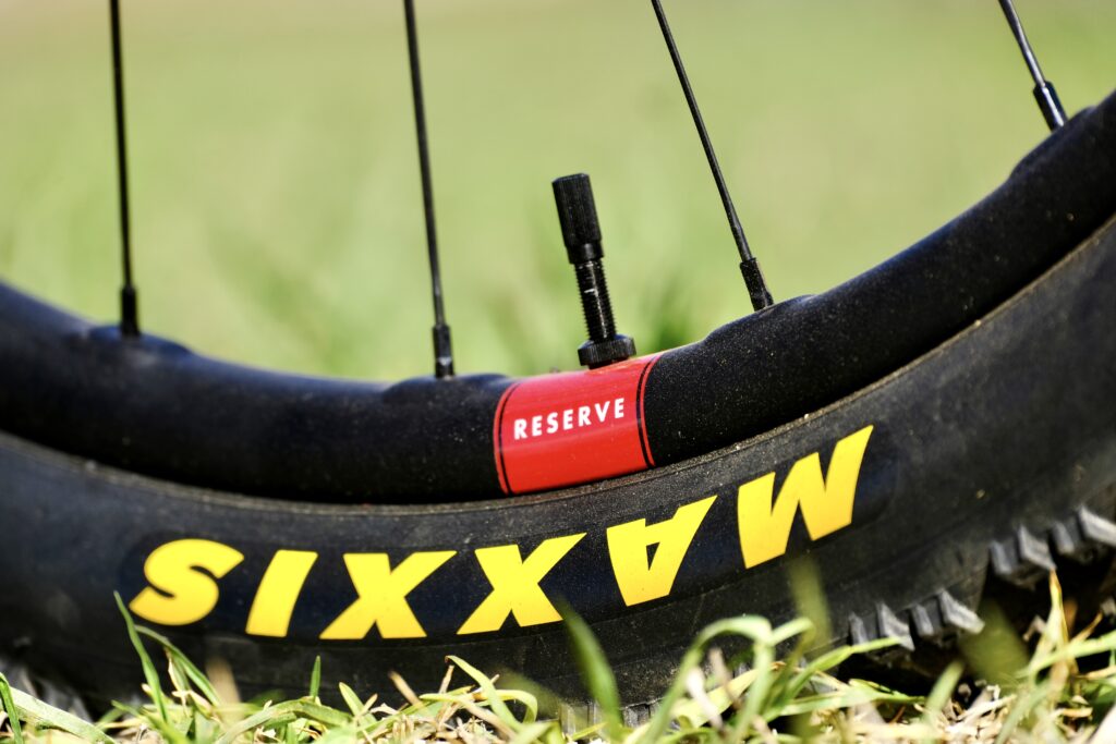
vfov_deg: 3.8
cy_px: 372
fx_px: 11161
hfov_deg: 5.7
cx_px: 558
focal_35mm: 360
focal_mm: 239.8
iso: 250
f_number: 5.6
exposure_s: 1/1000
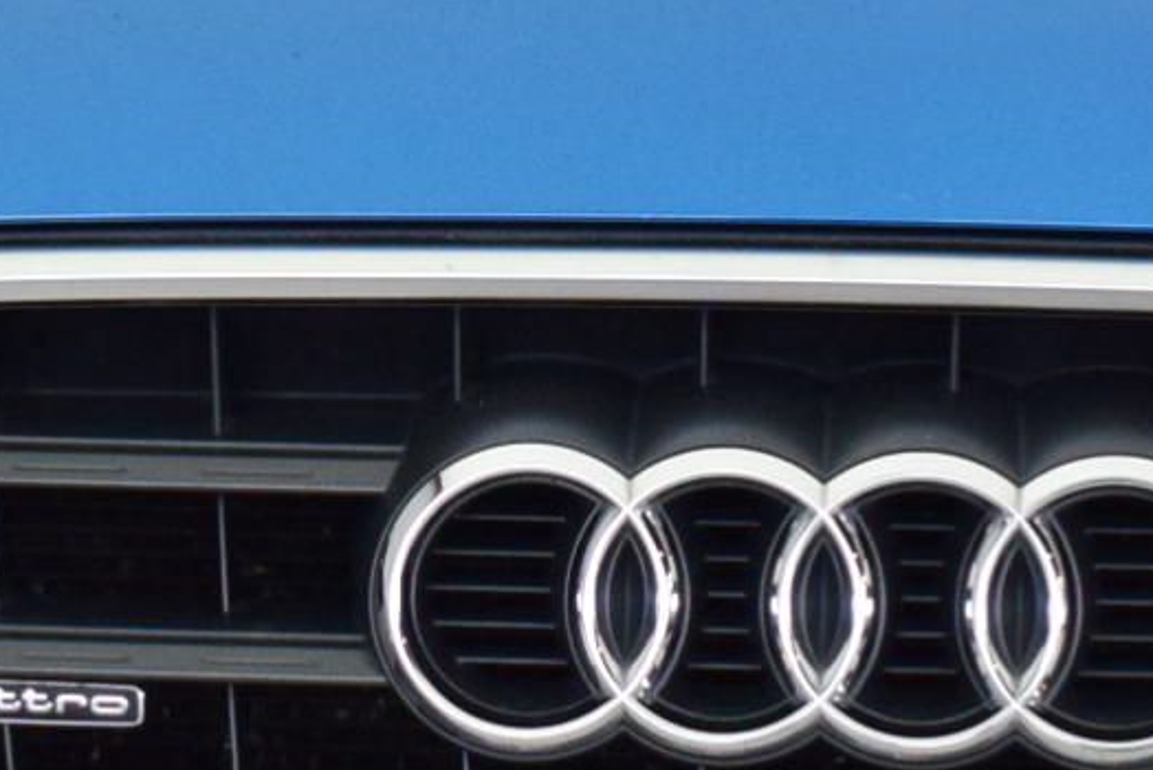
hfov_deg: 8.6
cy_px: 172
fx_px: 7691
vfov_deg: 5.7
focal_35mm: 240
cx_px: 532
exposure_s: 1/500
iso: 1600
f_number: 4.2
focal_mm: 28
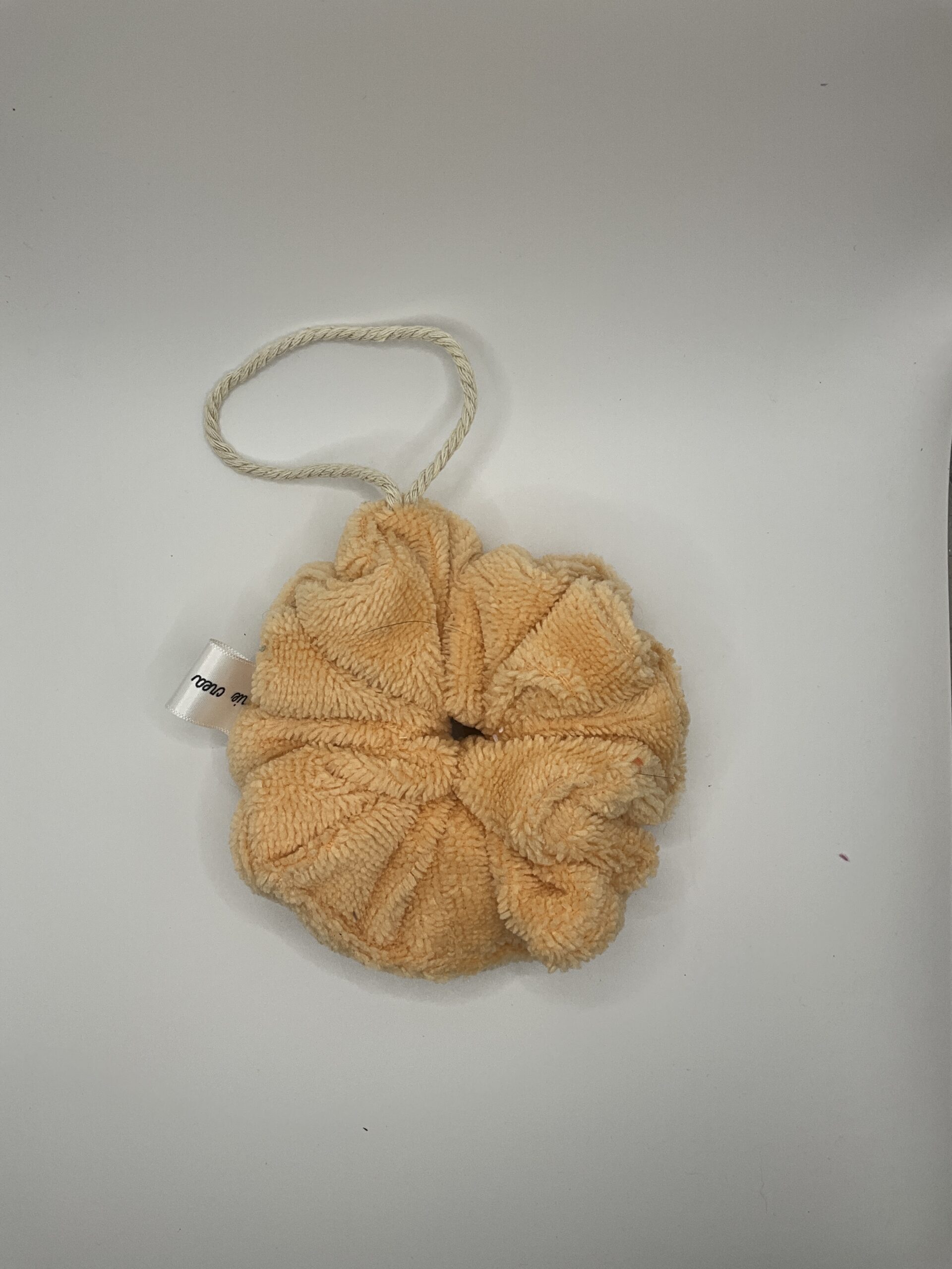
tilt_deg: -84.4
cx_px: 476
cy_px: 634
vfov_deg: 61.7
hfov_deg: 48.2
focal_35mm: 29
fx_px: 1063
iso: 25
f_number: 1.8
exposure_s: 1/331
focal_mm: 3
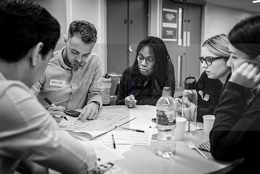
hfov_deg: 51.7
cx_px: 137
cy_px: 83
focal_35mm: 37
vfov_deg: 35.9
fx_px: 268
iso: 500
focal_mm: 35
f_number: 2.8
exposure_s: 1/60
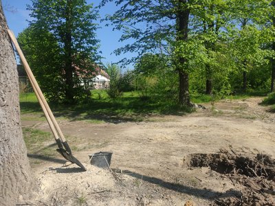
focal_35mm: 26
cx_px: 138
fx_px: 207
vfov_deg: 53.1
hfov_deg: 67.3
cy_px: 103
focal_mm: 4.74
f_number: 1.79
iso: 100
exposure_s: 1/1033
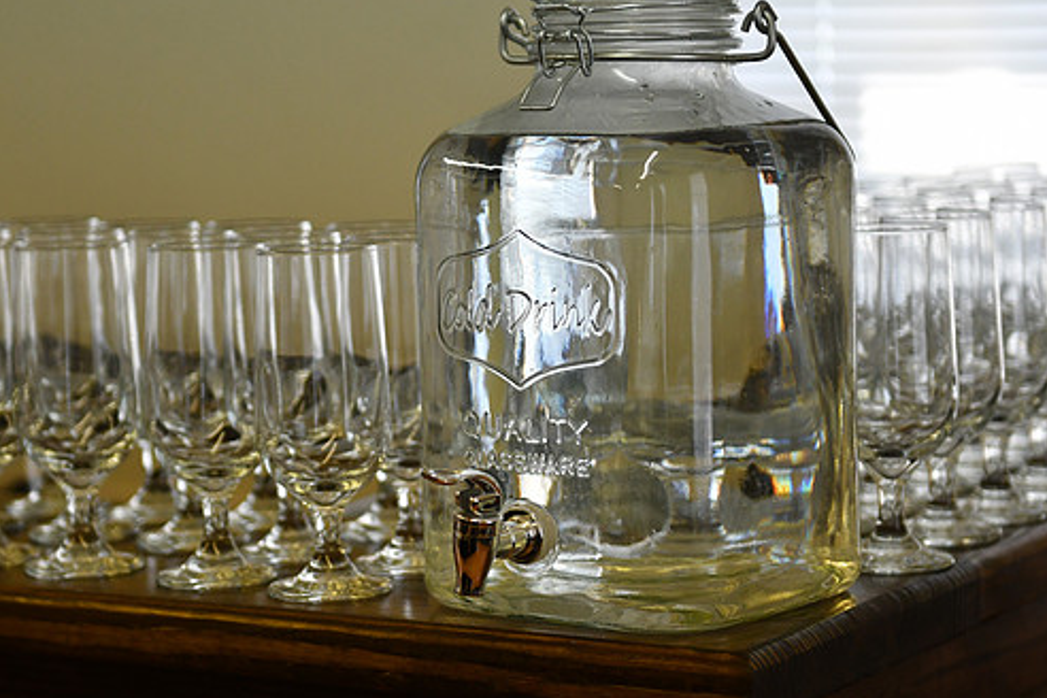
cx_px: 496
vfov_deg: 13.8
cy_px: 352
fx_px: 2879
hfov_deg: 20.6
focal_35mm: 99
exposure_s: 1/500
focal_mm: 56
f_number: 2.8
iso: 1000
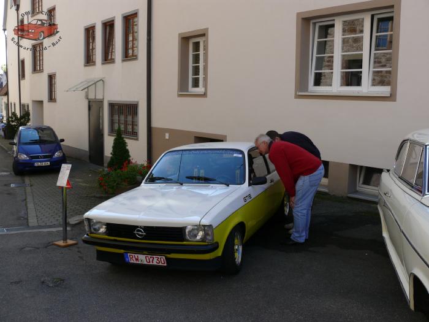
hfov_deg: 52.6
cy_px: 161
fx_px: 434
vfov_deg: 40.7
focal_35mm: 35
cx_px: 214
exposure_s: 1/250
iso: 100
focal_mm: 7.4
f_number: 4.5
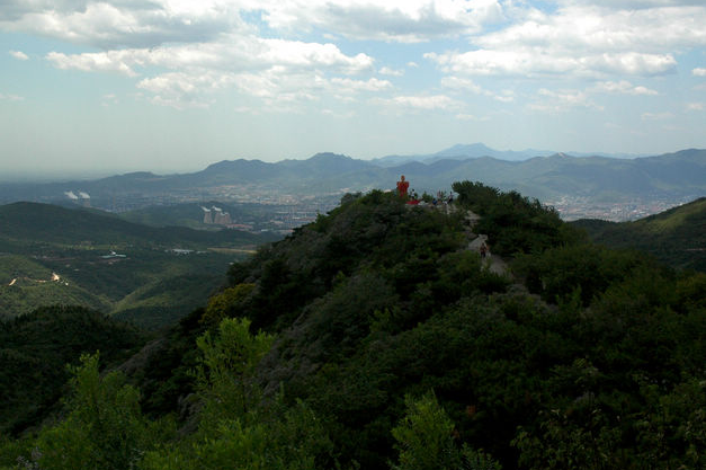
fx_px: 952
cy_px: 242
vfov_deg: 27.7
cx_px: 313
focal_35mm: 49
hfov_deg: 40.7
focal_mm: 29
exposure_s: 1/640
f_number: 11
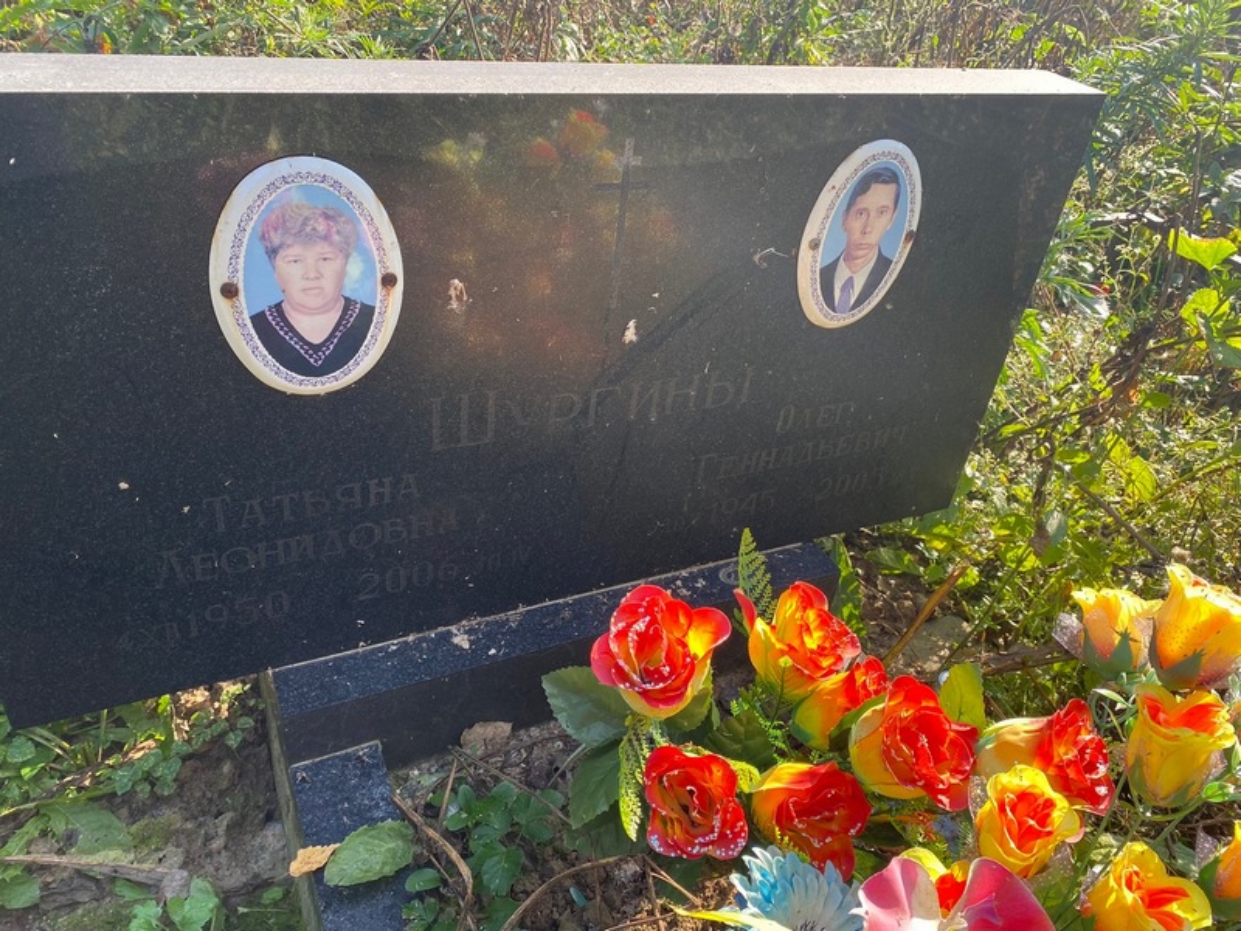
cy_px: 466
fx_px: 932
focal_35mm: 26
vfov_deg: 53.1
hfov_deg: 67.3
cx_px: 620
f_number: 1.8
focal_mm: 4.25
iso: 32
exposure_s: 1/263
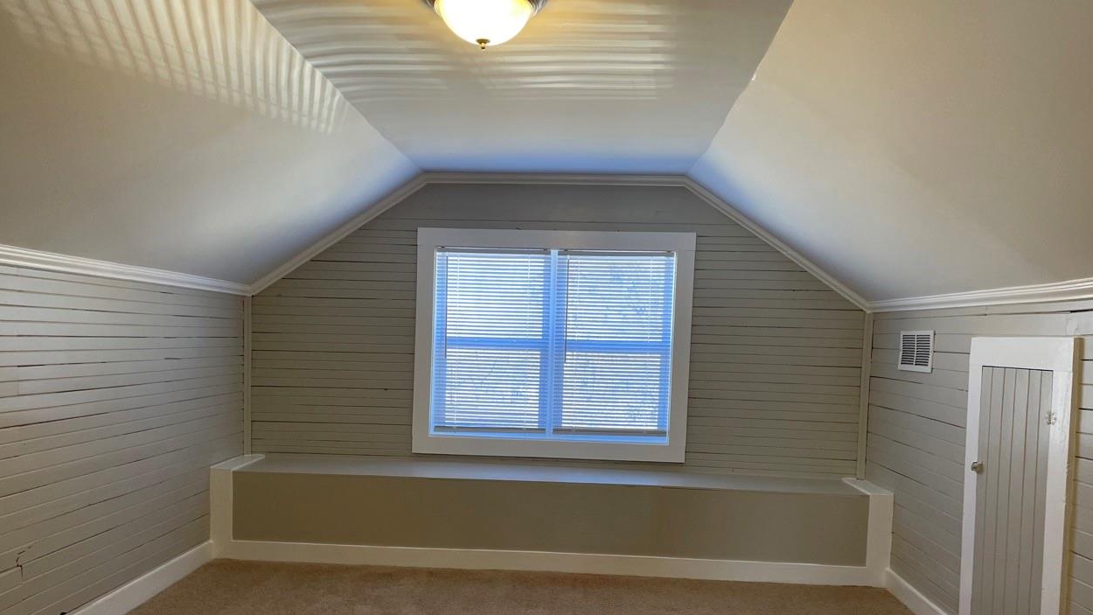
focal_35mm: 29
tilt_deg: -1.5
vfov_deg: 39.9
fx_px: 840
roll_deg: -2.0
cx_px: 545
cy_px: 391
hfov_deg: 66.1
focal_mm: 4.2
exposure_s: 1/120
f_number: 1.6
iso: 80
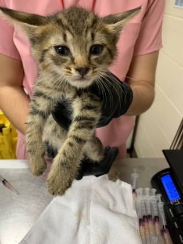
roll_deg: -1.1
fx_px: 183
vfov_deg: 67.3
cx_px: 92
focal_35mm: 26
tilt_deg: -32.3
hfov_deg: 53.1
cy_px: 122
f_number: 1.8
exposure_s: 1/57
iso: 200
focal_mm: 4.25
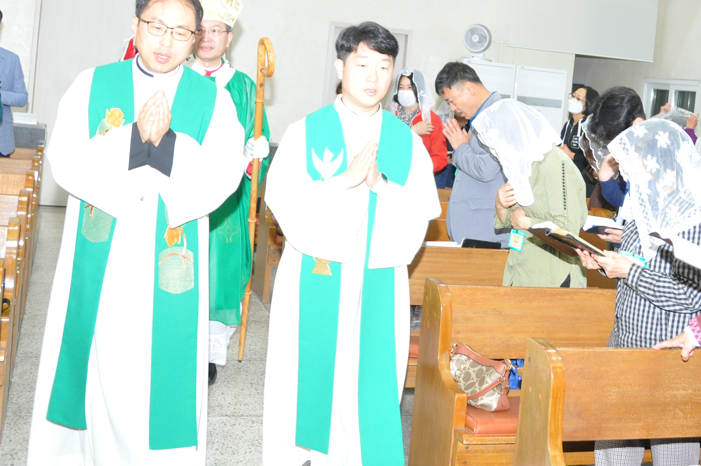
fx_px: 1031
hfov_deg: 37.2
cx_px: 453
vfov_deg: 25.1
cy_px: 112
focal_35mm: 53
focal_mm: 20
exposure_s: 1/60
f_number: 4
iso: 800
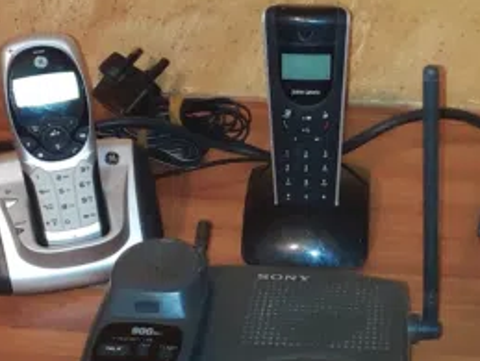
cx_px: 378
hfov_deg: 25.9
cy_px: 193
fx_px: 1028
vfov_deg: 19.9
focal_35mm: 74
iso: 200
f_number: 1.9
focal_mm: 2.2
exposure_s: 1/50
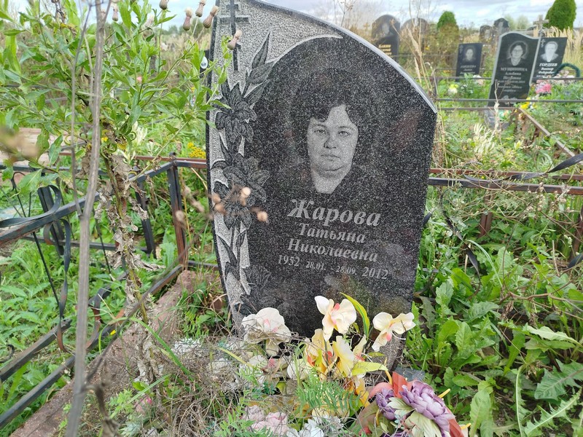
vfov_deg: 56.8
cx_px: 292
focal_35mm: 24
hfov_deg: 71.6
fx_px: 404
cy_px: 218
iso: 50
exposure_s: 1/303
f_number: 1.7
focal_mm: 5.31
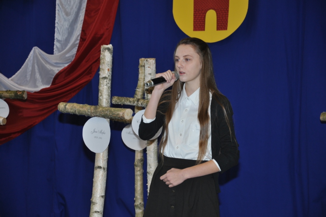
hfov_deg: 16.1
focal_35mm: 128
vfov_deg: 10.7
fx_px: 1153
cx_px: 163
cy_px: 108
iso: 400
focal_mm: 85
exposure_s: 1/60
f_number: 5.6
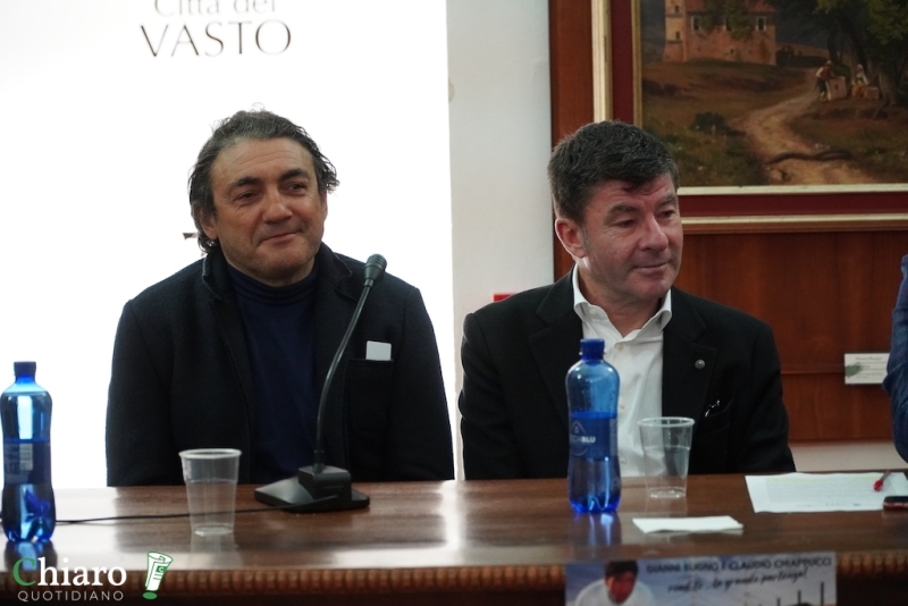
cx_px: 454
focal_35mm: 120
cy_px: 303
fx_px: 3028
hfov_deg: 17.1
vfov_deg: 11.4
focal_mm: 80
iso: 4000
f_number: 4
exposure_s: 1/60
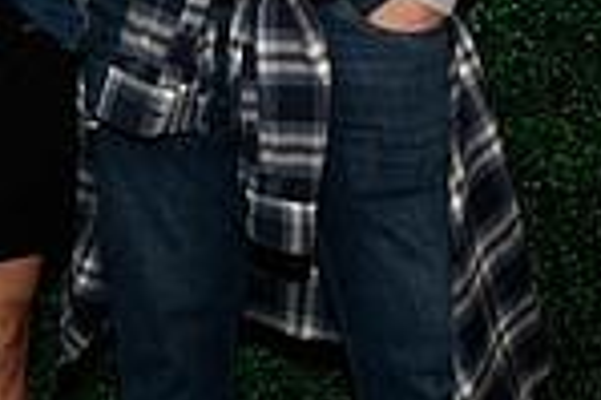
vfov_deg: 10.6
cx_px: 133
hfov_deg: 16.8
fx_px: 2018
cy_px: -329
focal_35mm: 121
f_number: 6.3
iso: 500
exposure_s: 1/60
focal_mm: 31
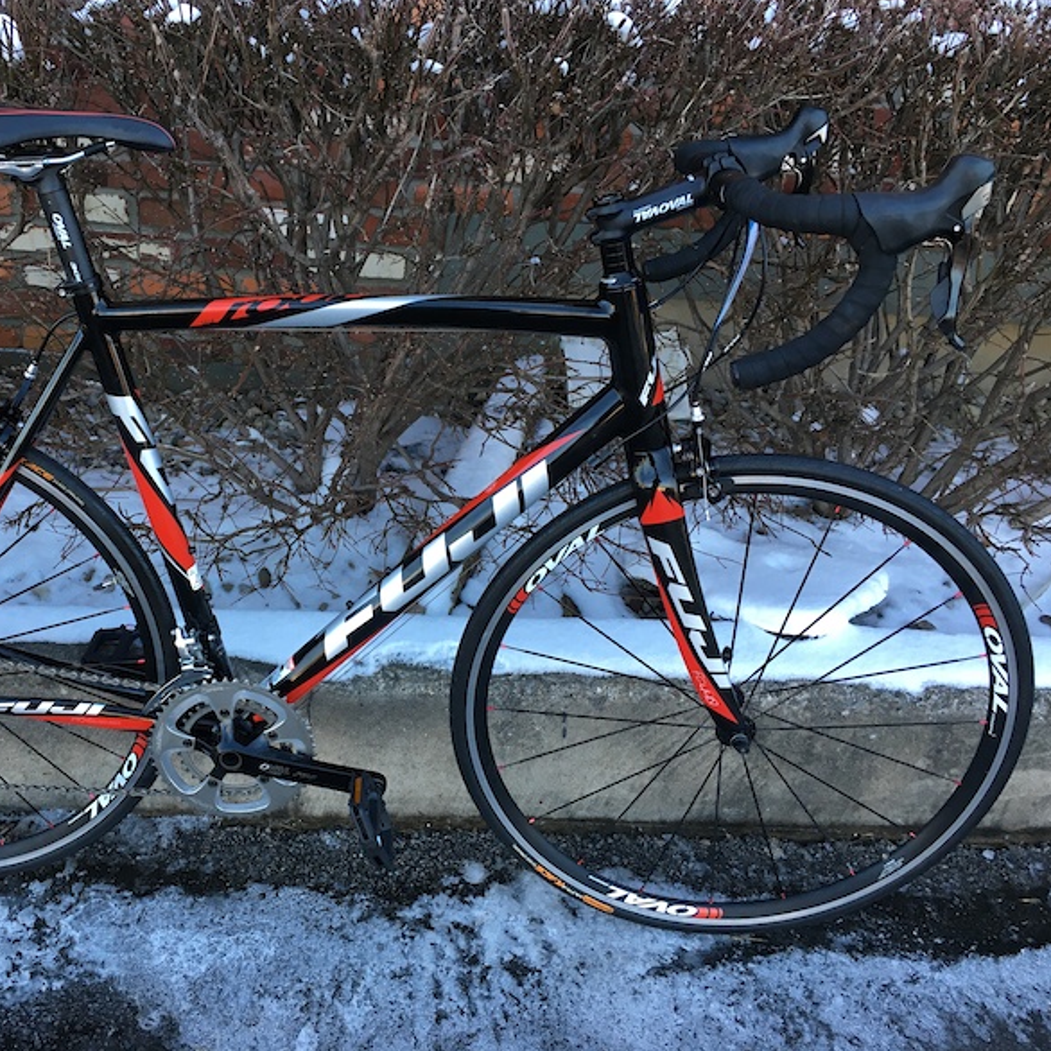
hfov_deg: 46.5
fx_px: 1202
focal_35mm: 35
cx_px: 348
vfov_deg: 47.2
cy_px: 531
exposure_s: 1/40
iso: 25
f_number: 2.2
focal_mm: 4.15
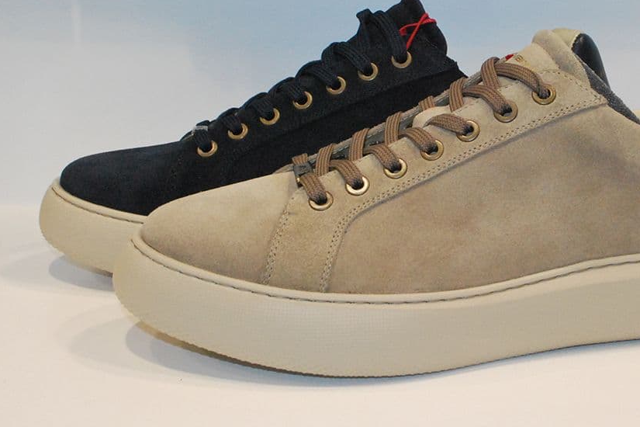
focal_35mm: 48
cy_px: 129
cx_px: 450
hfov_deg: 40.4
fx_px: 853
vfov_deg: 27.8
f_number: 11
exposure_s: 1/200
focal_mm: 22
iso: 1600
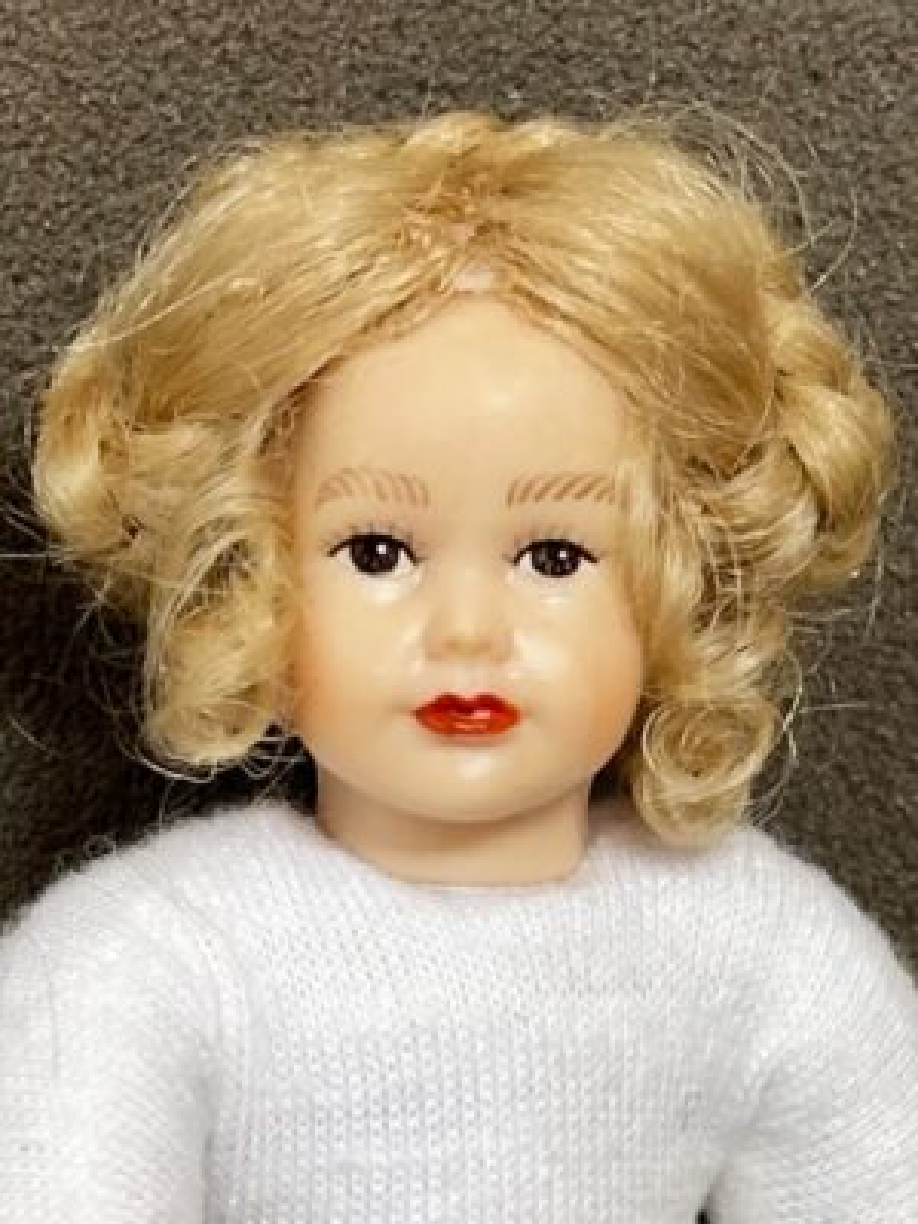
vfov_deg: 39.7
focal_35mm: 48
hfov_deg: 30.3
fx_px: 1697
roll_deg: +1.8
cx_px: 459
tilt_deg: -19.2
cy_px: 612
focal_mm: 6.86
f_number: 1.78
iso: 64
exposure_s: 1/521
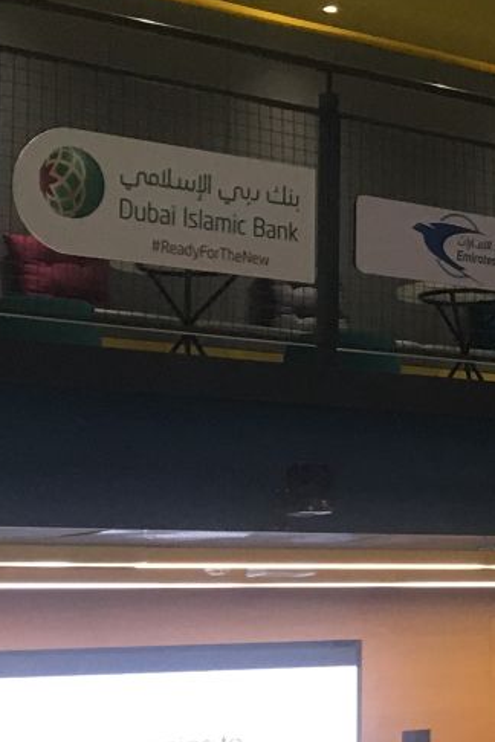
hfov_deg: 9.0
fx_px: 2557
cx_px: 1479
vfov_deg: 16.5
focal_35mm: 124
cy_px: 276
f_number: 2.2
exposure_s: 1/33
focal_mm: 4.15
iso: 40
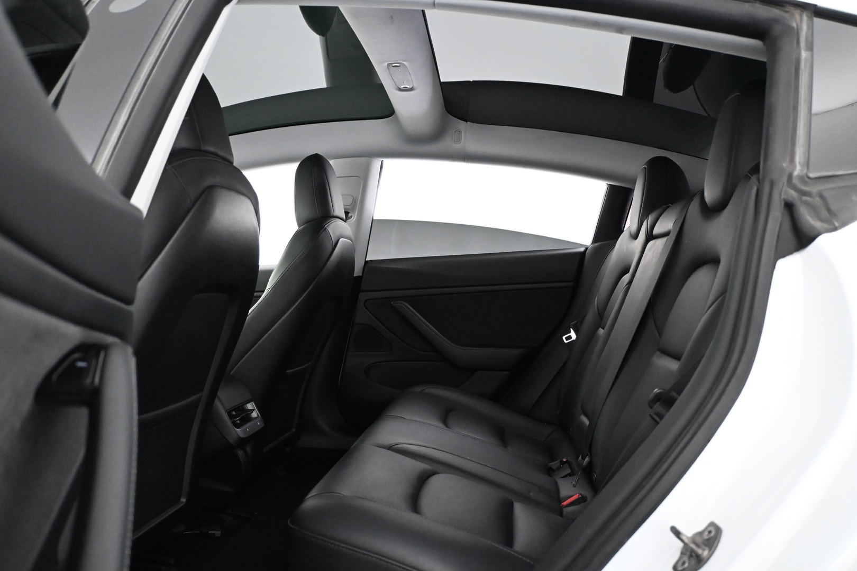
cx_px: 428
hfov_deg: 63.2
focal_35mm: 29
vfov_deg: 44.6
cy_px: 286
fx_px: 696
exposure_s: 1/60
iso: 5000
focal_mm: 19.5
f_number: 3.8
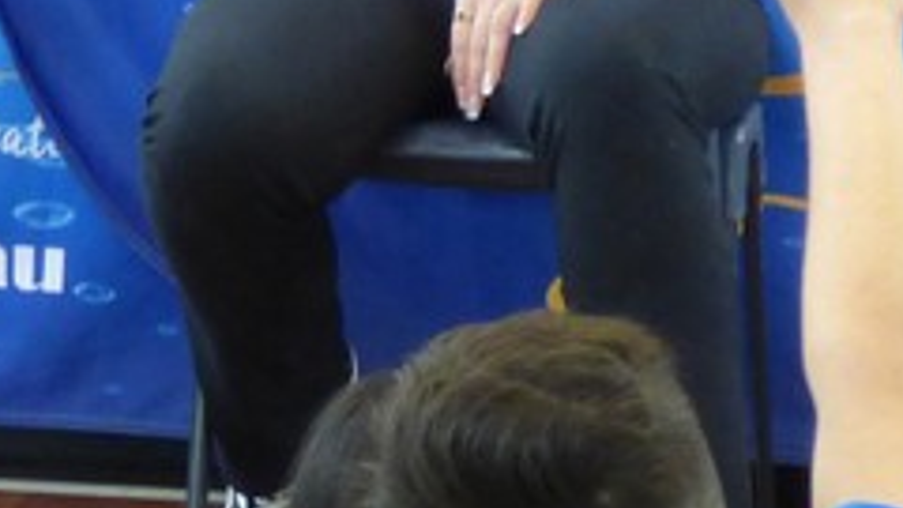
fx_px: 7566
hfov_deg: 6.8
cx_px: 399
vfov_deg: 3.8
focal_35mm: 316
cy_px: 346
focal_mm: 9.92
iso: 400
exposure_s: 1/10
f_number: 4
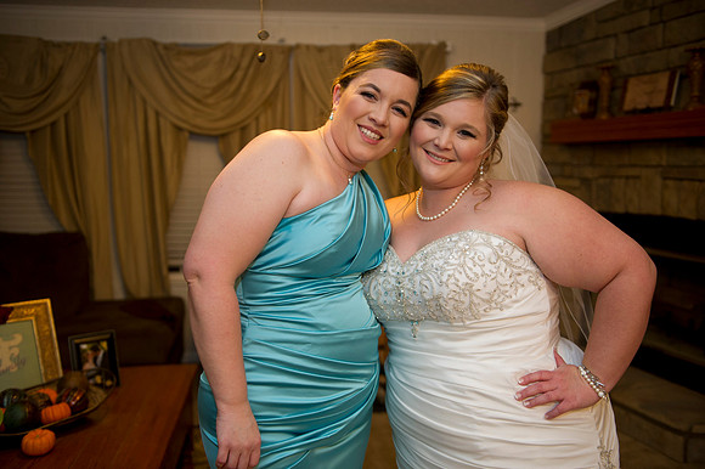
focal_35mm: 32
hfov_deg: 58.7
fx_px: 626
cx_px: 352
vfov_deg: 41.1
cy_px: 234
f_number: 2.8
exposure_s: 1/60
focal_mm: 32
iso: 800
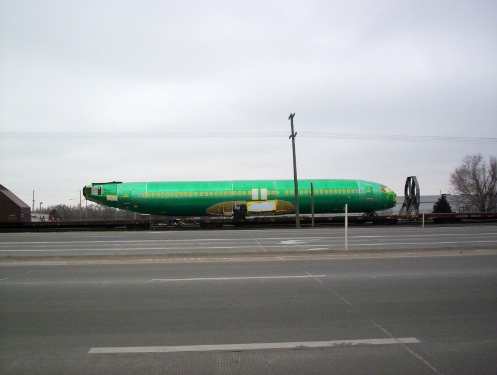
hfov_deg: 48.9
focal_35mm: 38
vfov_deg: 37.9
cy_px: 188
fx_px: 547
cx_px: 248
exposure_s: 1/329
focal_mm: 4.99
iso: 100
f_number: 4.5
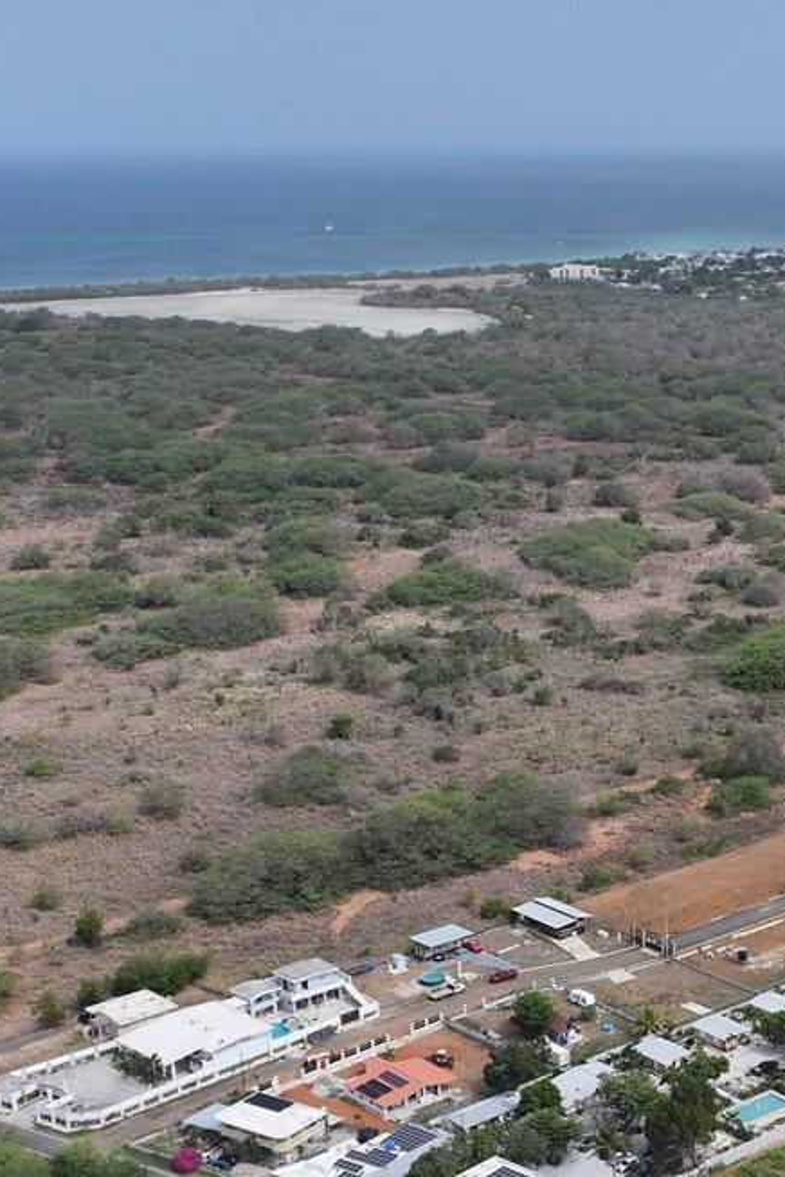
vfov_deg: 31.9
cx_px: 711
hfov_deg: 21.7
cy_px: 959
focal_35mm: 61
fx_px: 1995
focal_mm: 12.29
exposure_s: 1/30
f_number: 2.8
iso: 100
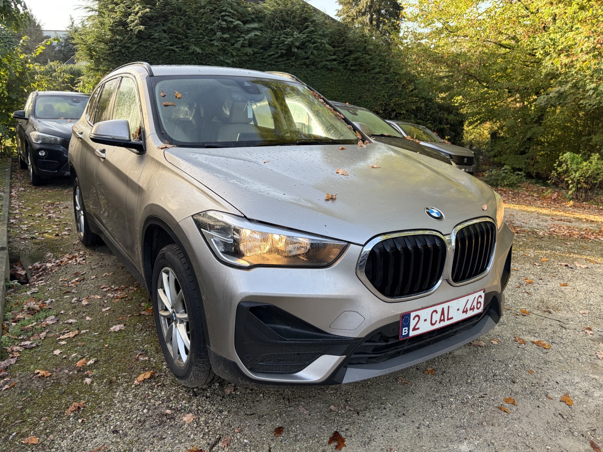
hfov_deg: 67.3
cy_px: 226
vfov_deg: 53.1
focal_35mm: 26
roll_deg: +2.1
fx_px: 453
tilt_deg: -13.4
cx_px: 302
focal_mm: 5.96
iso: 50
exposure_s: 1/338
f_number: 1.6
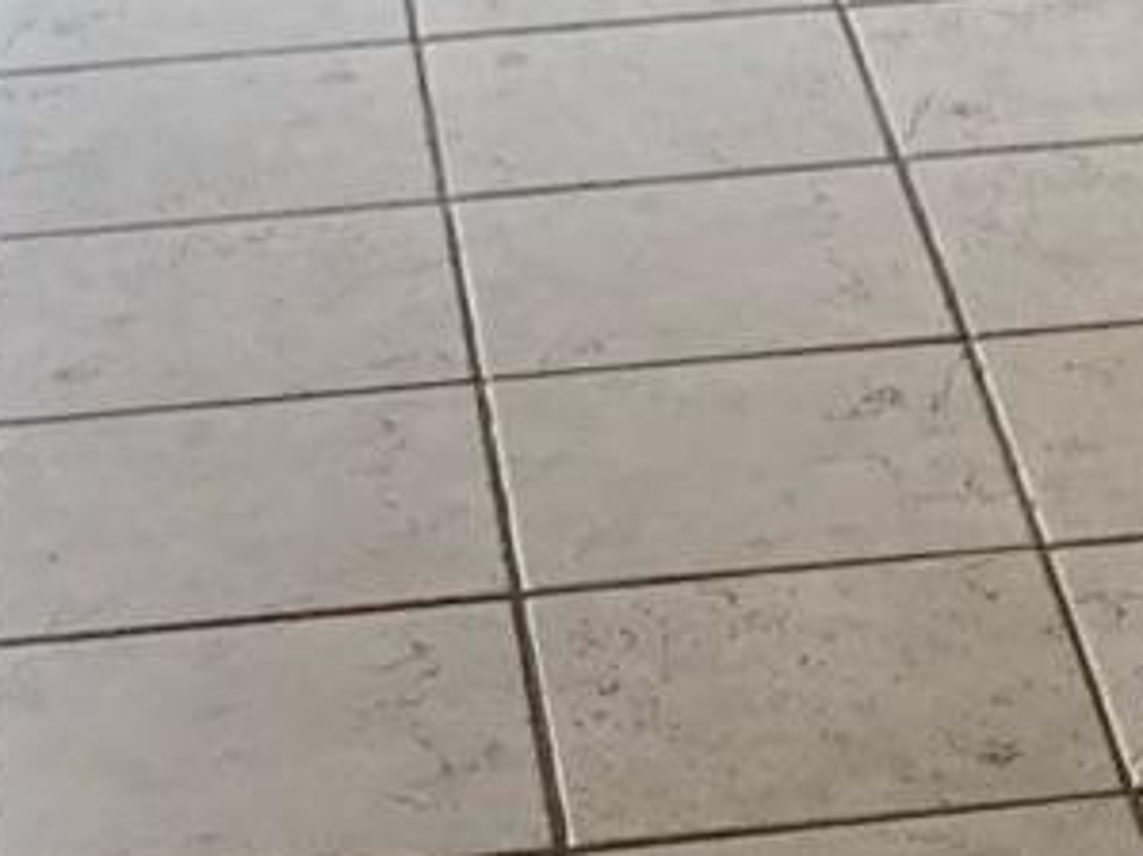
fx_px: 6337
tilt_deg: -8.6
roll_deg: +1.7
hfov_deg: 10.3
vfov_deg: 7.2
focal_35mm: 192
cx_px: 958
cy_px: -1230
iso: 50
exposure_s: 1/120
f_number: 1.8
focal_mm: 3.99
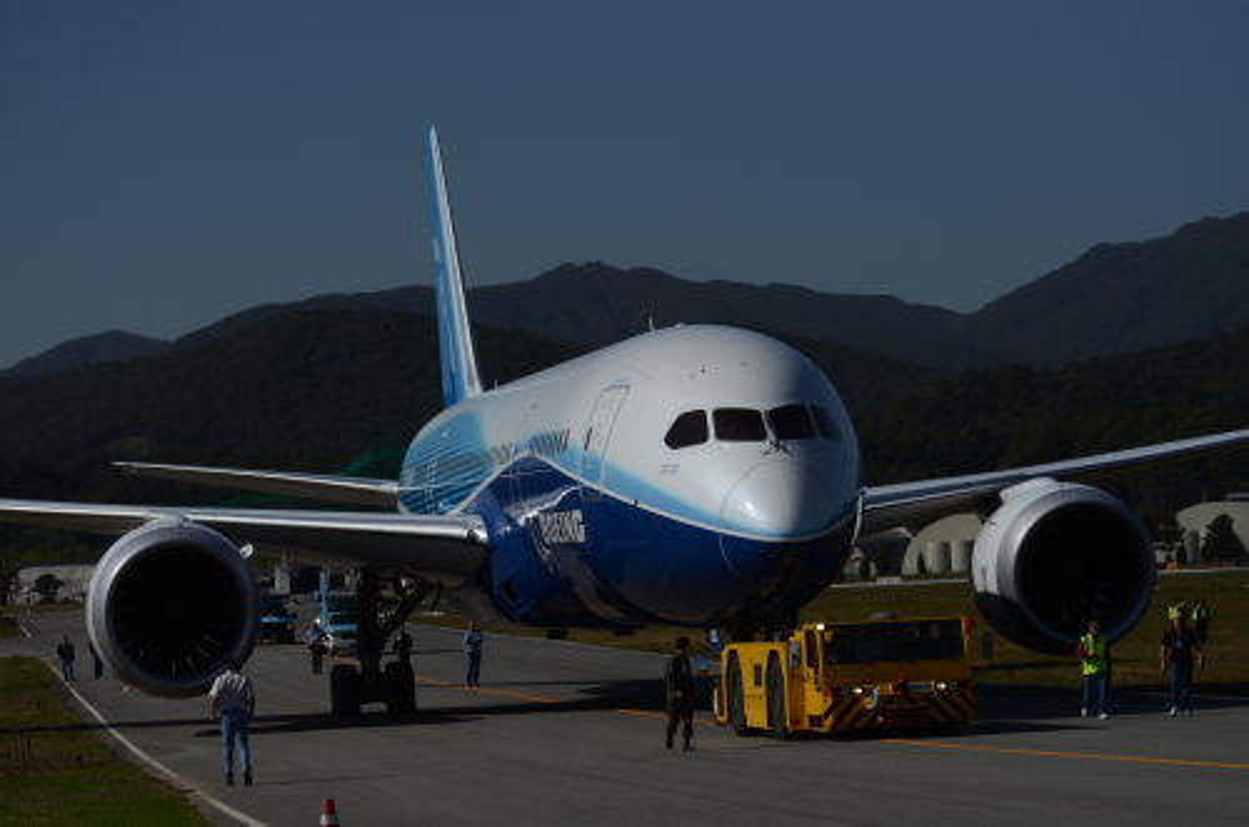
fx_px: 4154
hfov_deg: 17.1
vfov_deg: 11.4
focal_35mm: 120
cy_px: 414
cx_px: 624
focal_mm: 80
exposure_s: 1/6400
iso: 250
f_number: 6.3
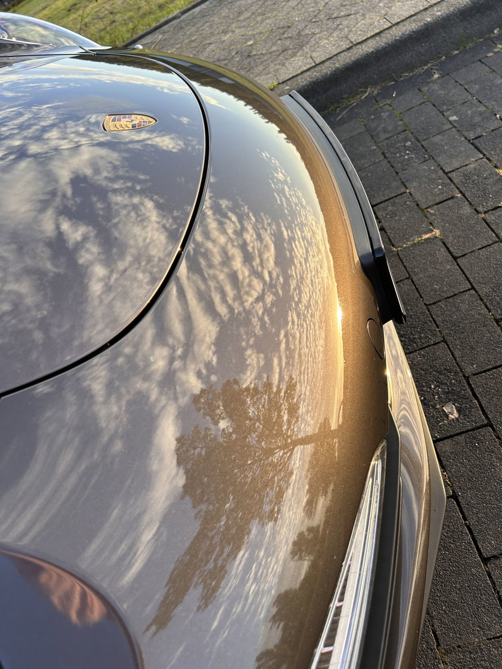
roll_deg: +34.0
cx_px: 251
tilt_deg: -39.3
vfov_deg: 67.3
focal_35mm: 26
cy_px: 334
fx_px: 503
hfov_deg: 53.1
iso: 50
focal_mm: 5.7
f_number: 1.5
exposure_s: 1/317
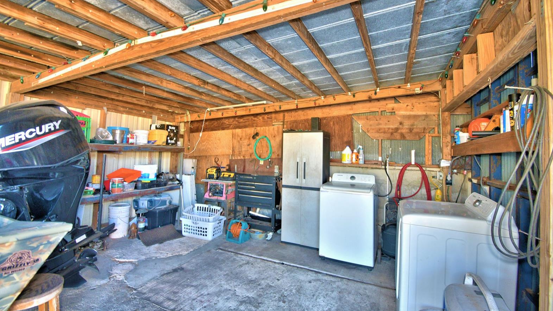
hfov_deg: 99.4
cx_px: 276
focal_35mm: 16
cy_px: 140
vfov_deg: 66.9
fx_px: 235
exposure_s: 1/30
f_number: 4.5
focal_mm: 10
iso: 400
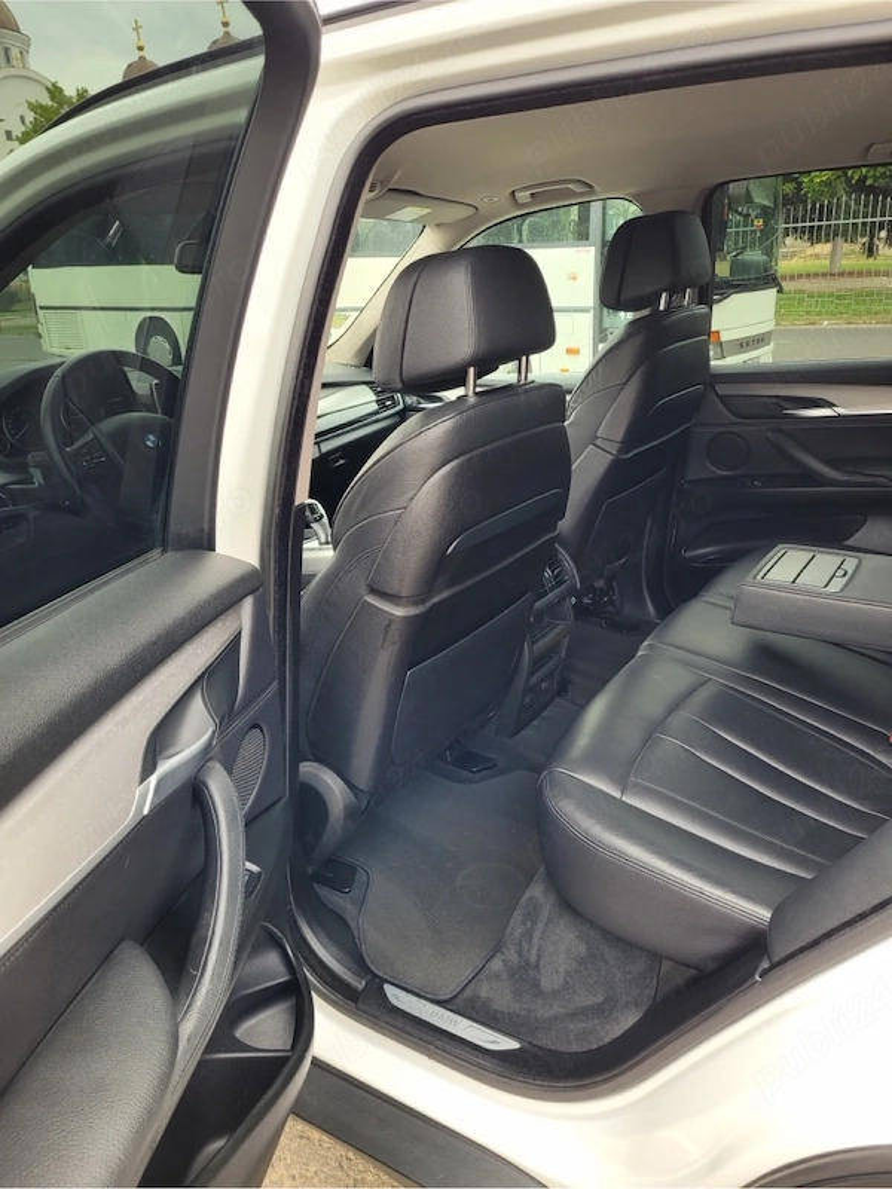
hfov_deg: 53.1
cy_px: 594
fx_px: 893
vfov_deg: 67.3
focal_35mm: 26
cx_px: 446
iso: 40
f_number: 1.8
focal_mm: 5.4
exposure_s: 1/158
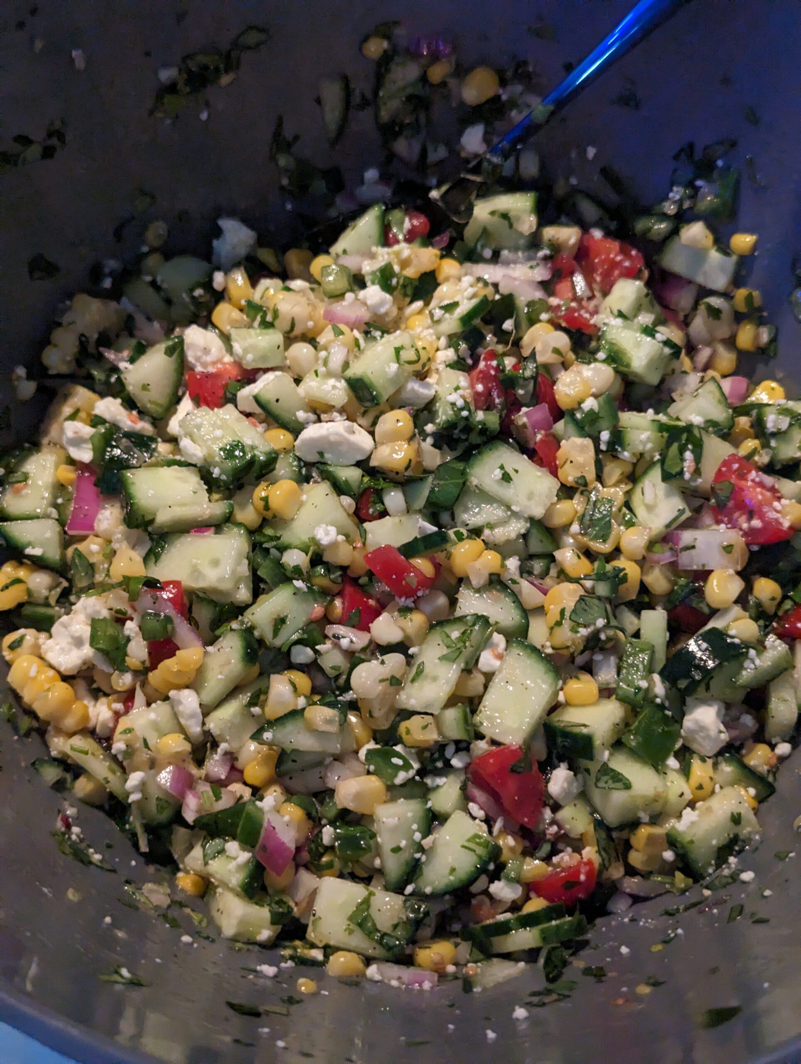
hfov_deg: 30.3
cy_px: 532
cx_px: 400
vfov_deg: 39.6
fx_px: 1477
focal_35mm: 48
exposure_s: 1/60
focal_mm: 6.81
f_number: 1.85
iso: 2470
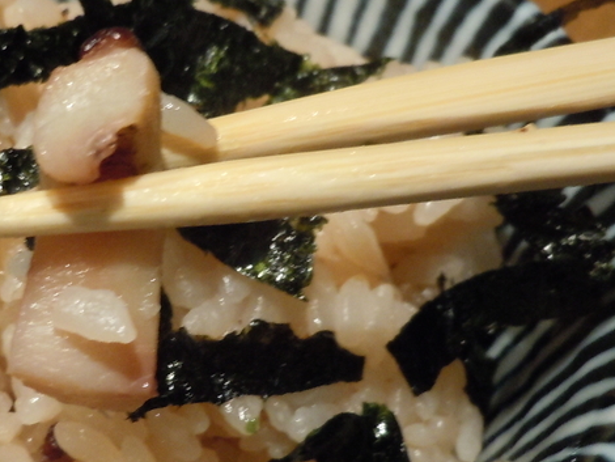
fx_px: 1084
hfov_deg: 31.1
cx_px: 152
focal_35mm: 61
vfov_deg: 24.0
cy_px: 255
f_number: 3.7
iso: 400
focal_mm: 5
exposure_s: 1/20
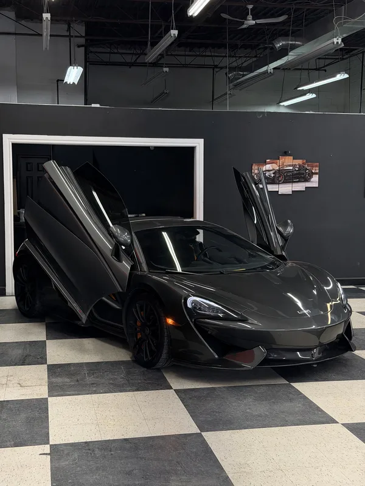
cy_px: 243
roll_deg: +0.4
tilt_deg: -5.6
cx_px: 182
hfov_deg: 30.3
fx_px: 675
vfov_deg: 39.7
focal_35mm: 48
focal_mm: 6.76
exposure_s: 1/120
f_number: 1.78
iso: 200
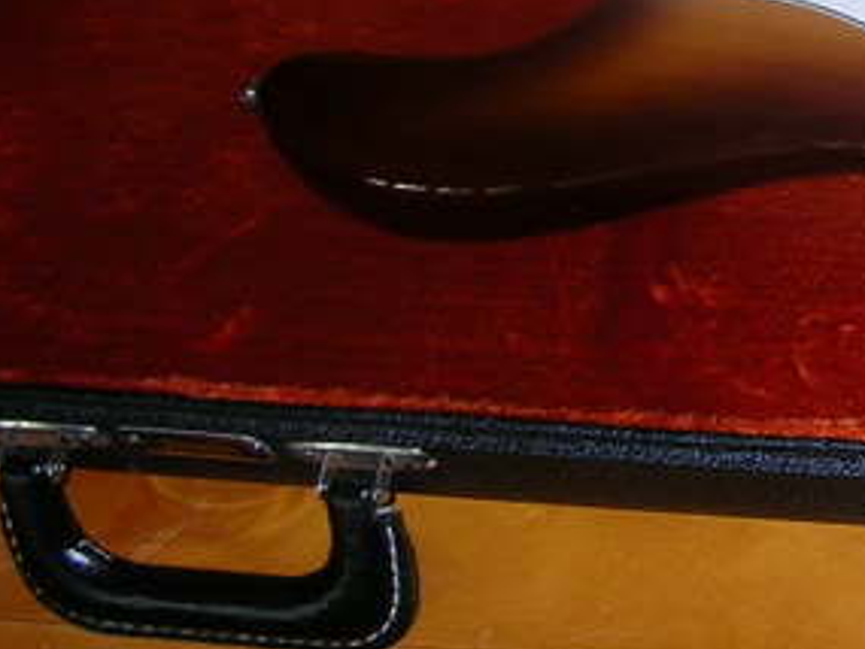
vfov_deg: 14.5
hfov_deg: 17.9
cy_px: 55
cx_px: 1202
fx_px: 2525
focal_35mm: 101
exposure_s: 1/60.1
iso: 50
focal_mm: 6
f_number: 2.7
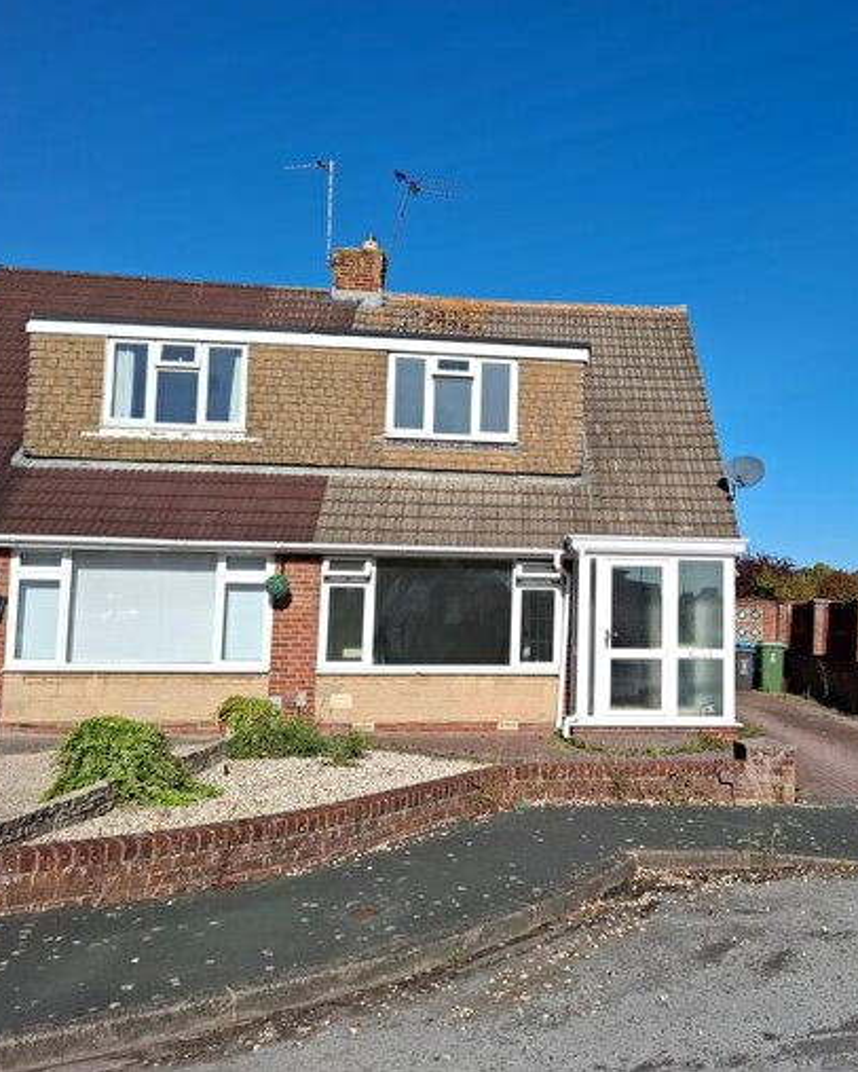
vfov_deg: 57.2
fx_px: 983
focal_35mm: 31
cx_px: 642
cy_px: 521
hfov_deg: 45.5
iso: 50
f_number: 1.8
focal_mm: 5.54
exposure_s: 1/2625
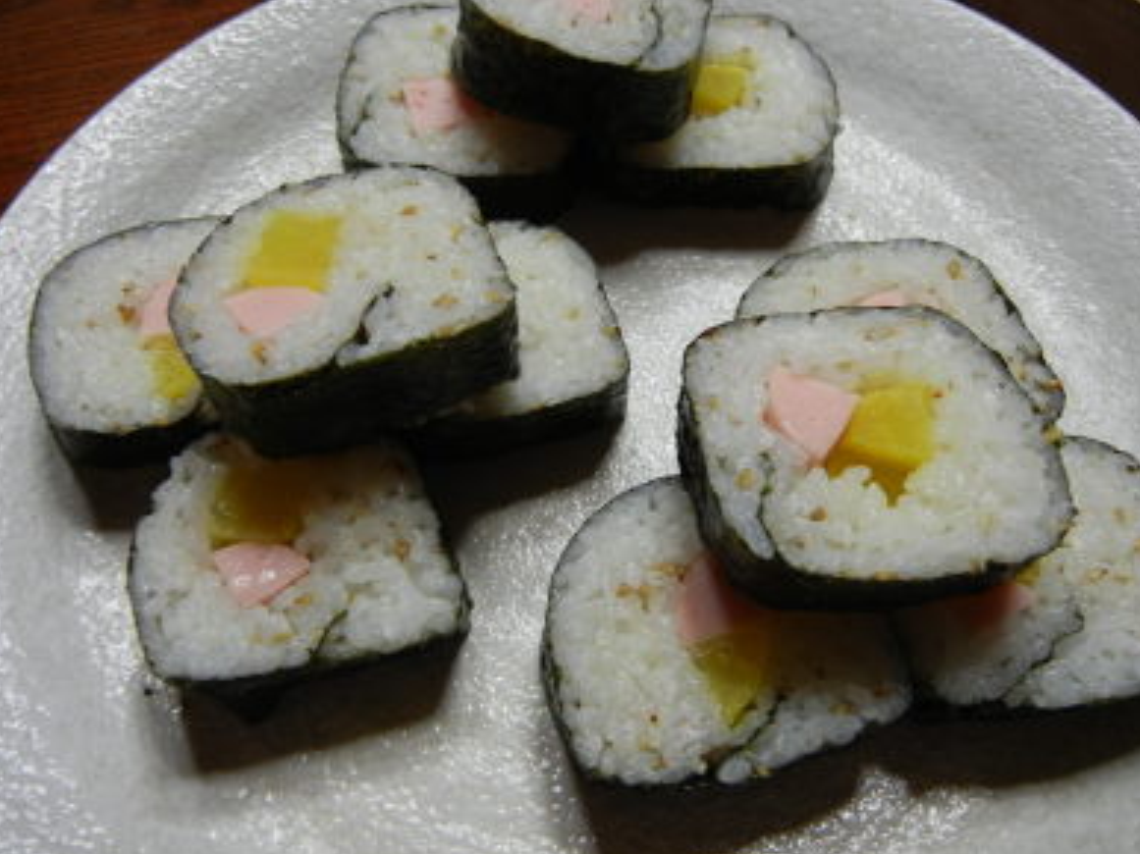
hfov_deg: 58.4
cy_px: 439
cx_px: 569
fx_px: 1021
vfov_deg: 45.4
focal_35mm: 31
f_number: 3.5
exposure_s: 1/30
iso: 228
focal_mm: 5.4
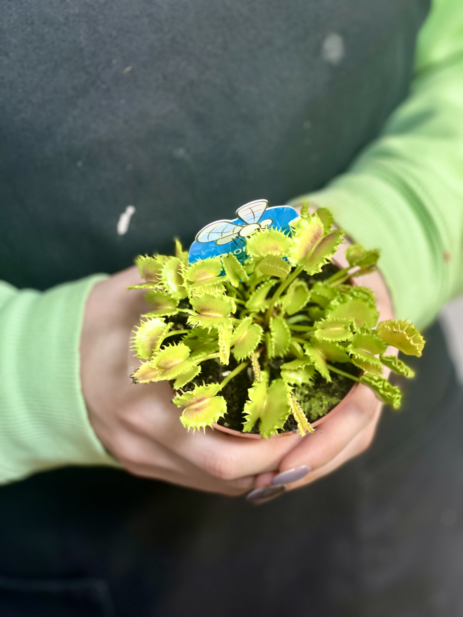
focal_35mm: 64
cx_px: 232
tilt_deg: -42.6
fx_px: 1141
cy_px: 308
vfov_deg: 30.3
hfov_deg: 22.9
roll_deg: +8.4
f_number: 2.2
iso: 160
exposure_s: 1/50
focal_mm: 7.5
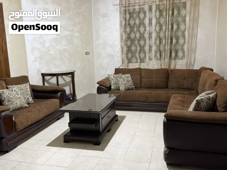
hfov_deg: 71.6
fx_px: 157
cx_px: 114
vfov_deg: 56.8
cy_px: 85
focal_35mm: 24
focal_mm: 6.76
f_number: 1.78
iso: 400
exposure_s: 1/50
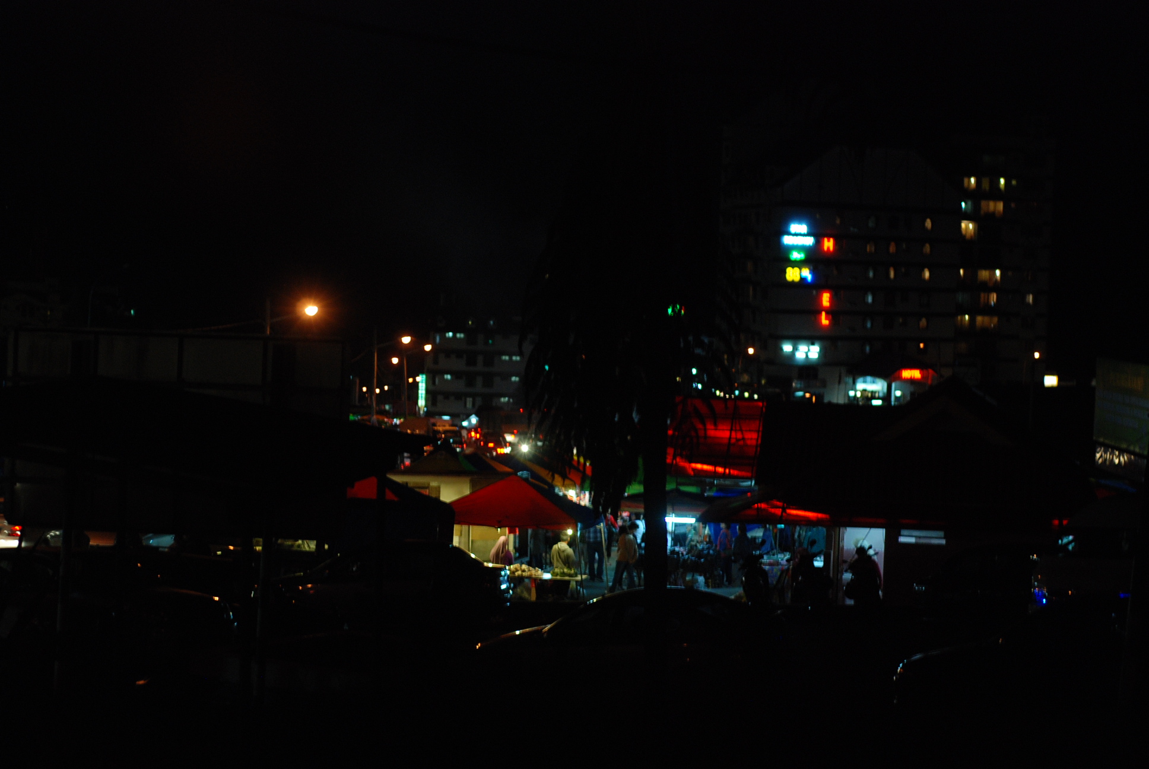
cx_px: 574
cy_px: 384
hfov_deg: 27.0
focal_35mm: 75
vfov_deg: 18.2
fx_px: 2397
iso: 500
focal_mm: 50
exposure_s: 1/25
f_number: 2.8
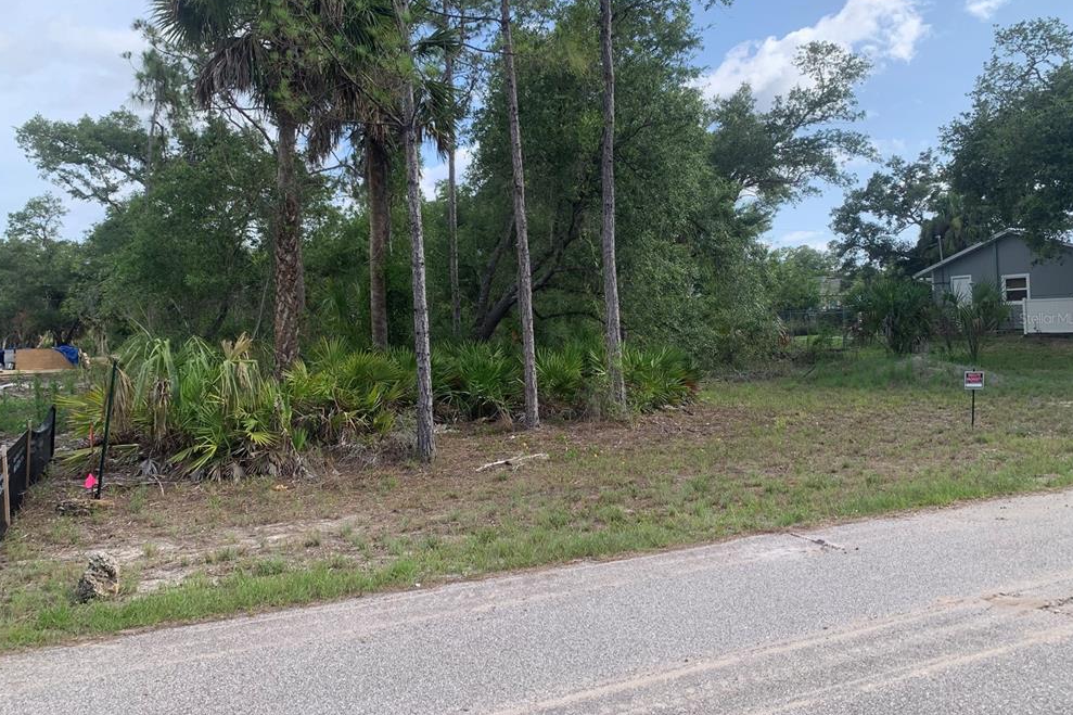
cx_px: 529
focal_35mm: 28
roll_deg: +2.1
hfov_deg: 65.5
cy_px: 318
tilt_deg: +1.8
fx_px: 834
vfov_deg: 46.3
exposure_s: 1/1021
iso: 25
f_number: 1.8
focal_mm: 4.25
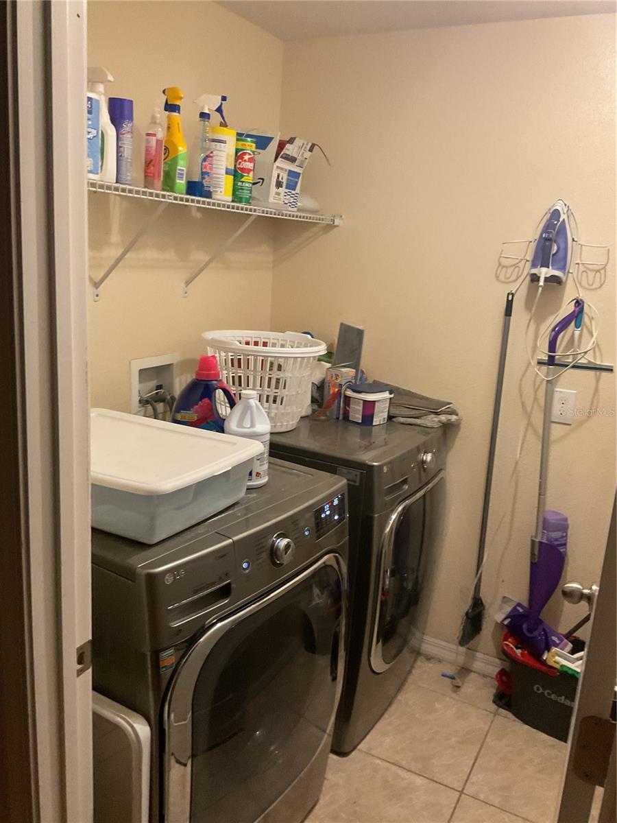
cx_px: 308
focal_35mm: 29
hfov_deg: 48.2
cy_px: 412
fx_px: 689
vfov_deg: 61.7
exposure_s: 1/60
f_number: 1.8
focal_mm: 3
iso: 200
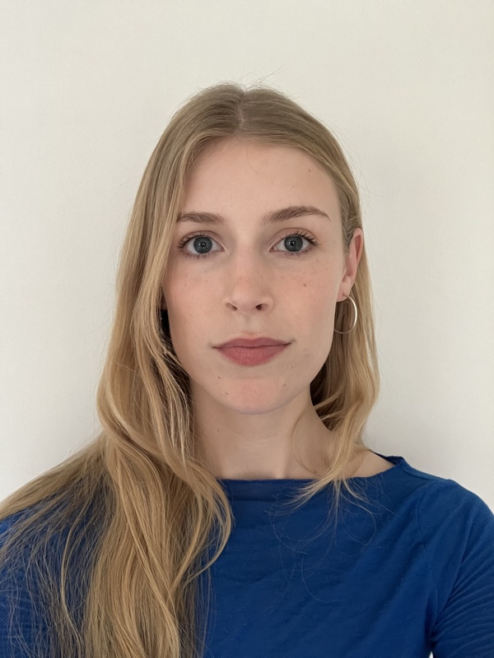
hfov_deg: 44.2
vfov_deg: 56.8
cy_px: 329
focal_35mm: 32
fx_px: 609
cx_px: 247
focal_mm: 2.87
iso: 250
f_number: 2.2
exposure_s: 1/60
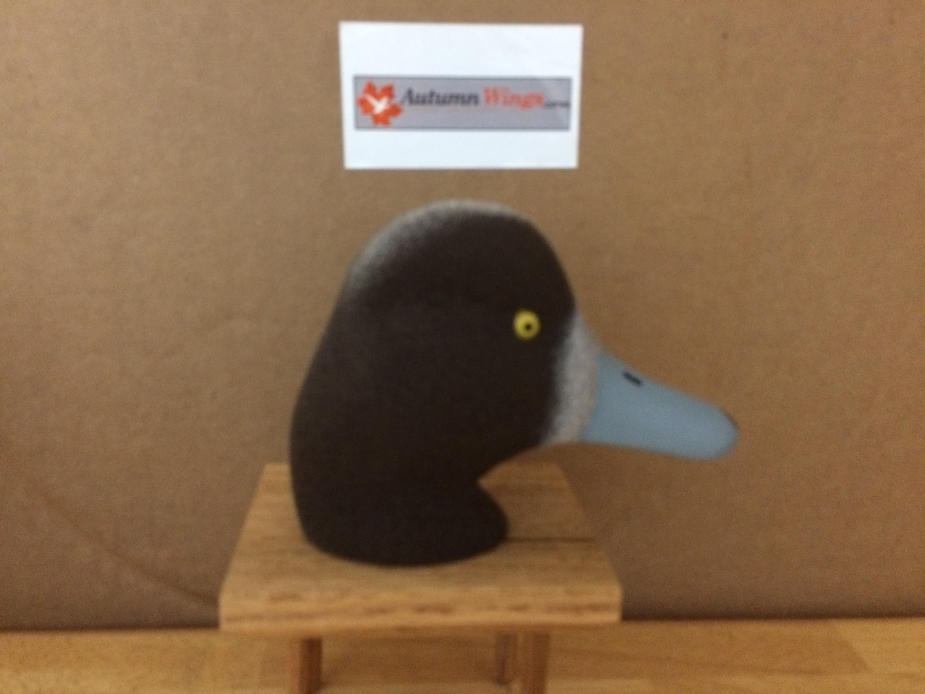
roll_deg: -1.3
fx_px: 775
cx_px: 462
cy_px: 347
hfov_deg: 61.7
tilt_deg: -15.3
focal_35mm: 29
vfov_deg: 48.2
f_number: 2.2
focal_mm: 4.15
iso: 400
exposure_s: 1/15
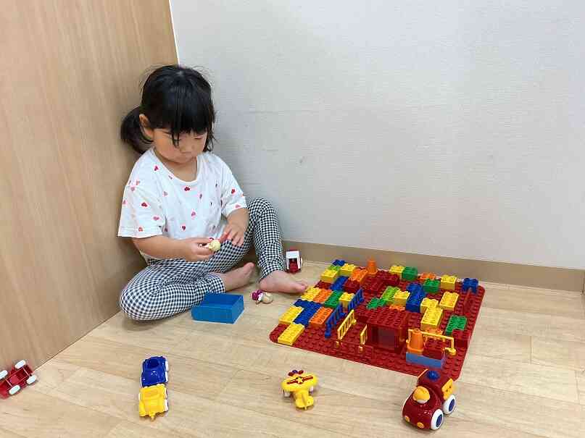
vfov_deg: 48.2
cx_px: 292
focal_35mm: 29
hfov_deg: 61.7
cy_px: 219
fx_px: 490
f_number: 1.8
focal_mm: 3
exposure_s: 1/120
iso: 64
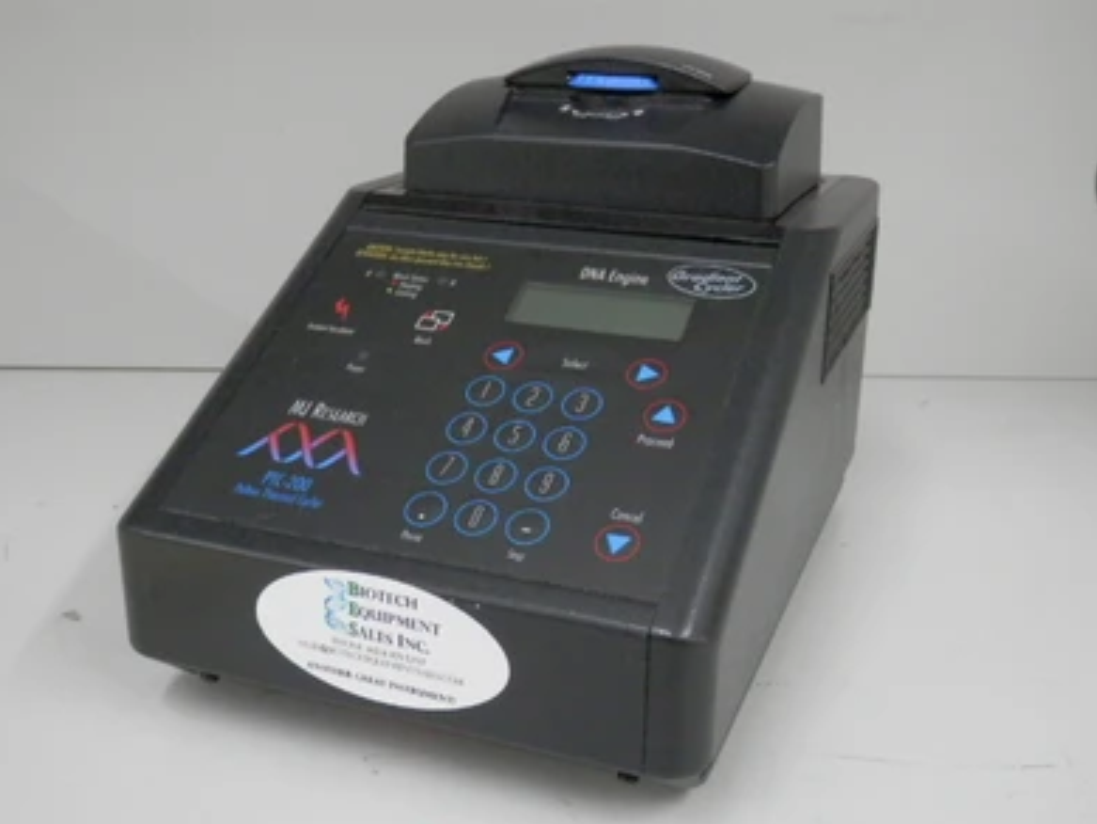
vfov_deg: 37.7
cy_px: 420
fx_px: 1205
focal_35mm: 38
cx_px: 561
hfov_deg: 49.0
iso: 800
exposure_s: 1/80
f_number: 3.6
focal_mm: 6.6
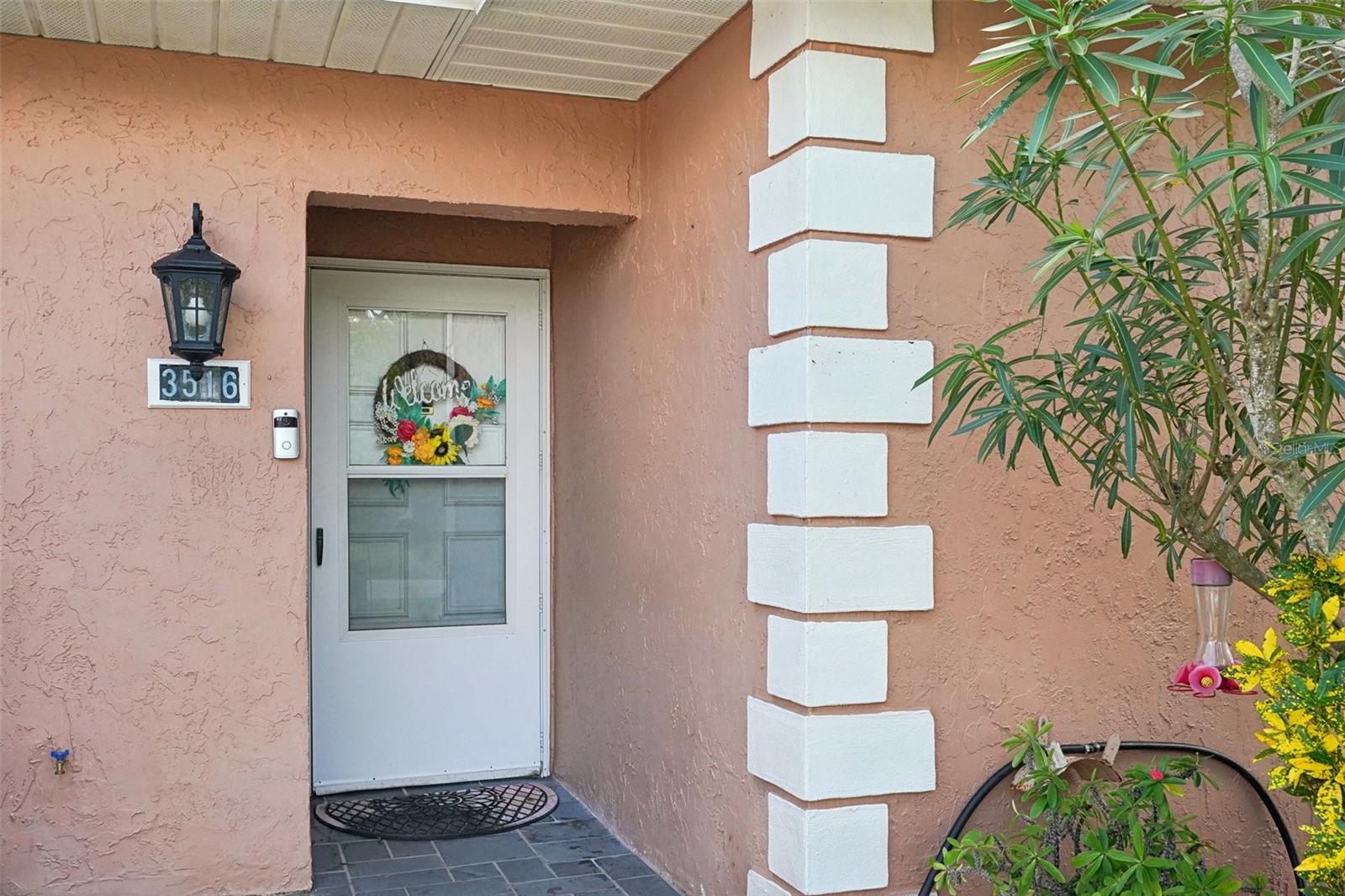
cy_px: 448
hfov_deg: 57.2
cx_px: 672
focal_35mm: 33
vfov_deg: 40.0
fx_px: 1233
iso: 800
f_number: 8
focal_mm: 22
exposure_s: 1/320
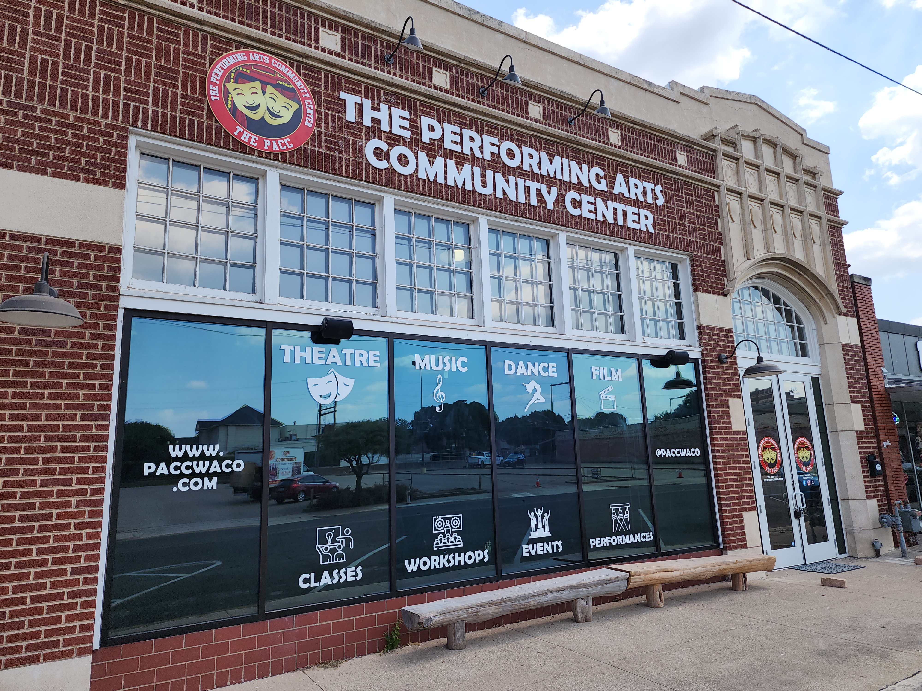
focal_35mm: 23
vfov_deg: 58.9
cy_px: 346
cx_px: 461
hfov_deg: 73.9
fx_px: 613
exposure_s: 1/777
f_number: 1.8
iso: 12
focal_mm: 6.4
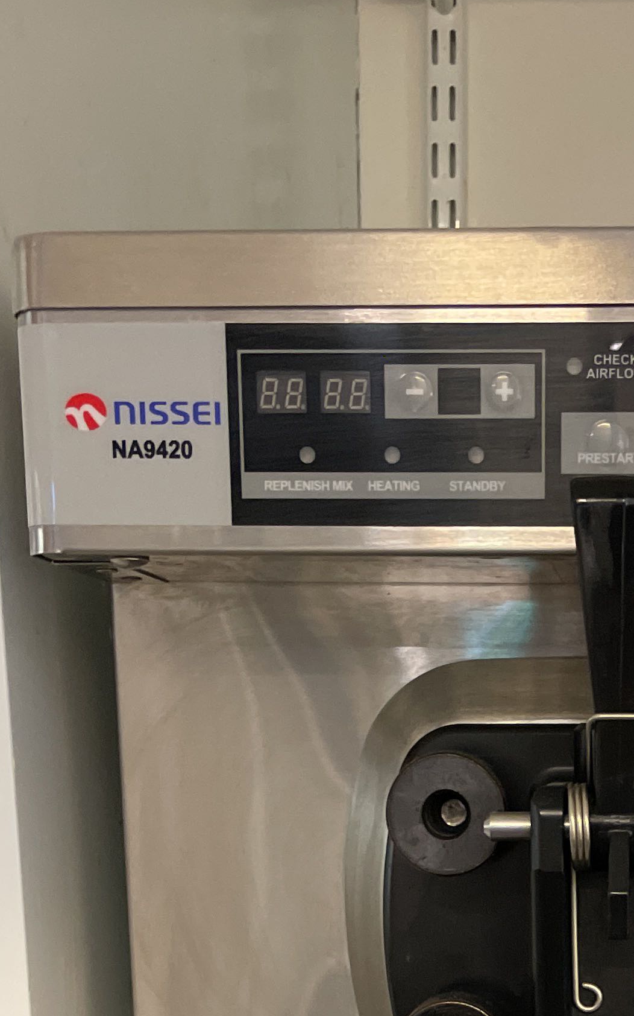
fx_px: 1825
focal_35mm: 66
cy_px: 1193
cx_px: 569
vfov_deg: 27.6
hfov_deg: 19.4
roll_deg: -0.2
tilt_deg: -13.5
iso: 250
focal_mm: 4.2
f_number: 1.6
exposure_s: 1/50
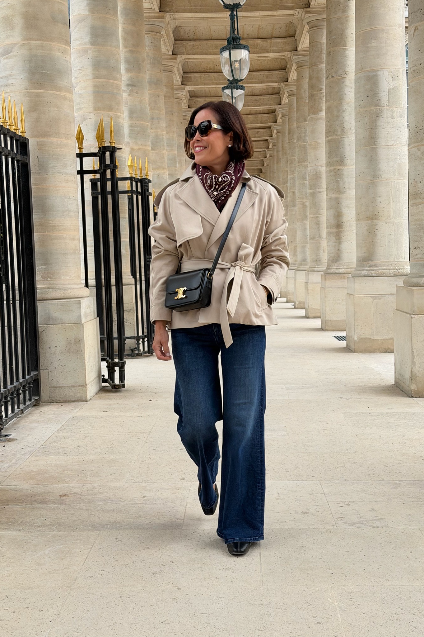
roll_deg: +2.8
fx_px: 883
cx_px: 238
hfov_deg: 27.0
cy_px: 318
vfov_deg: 39.6
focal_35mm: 50
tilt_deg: -6.2
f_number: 1.78
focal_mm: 6.76
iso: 64
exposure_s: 1/2088
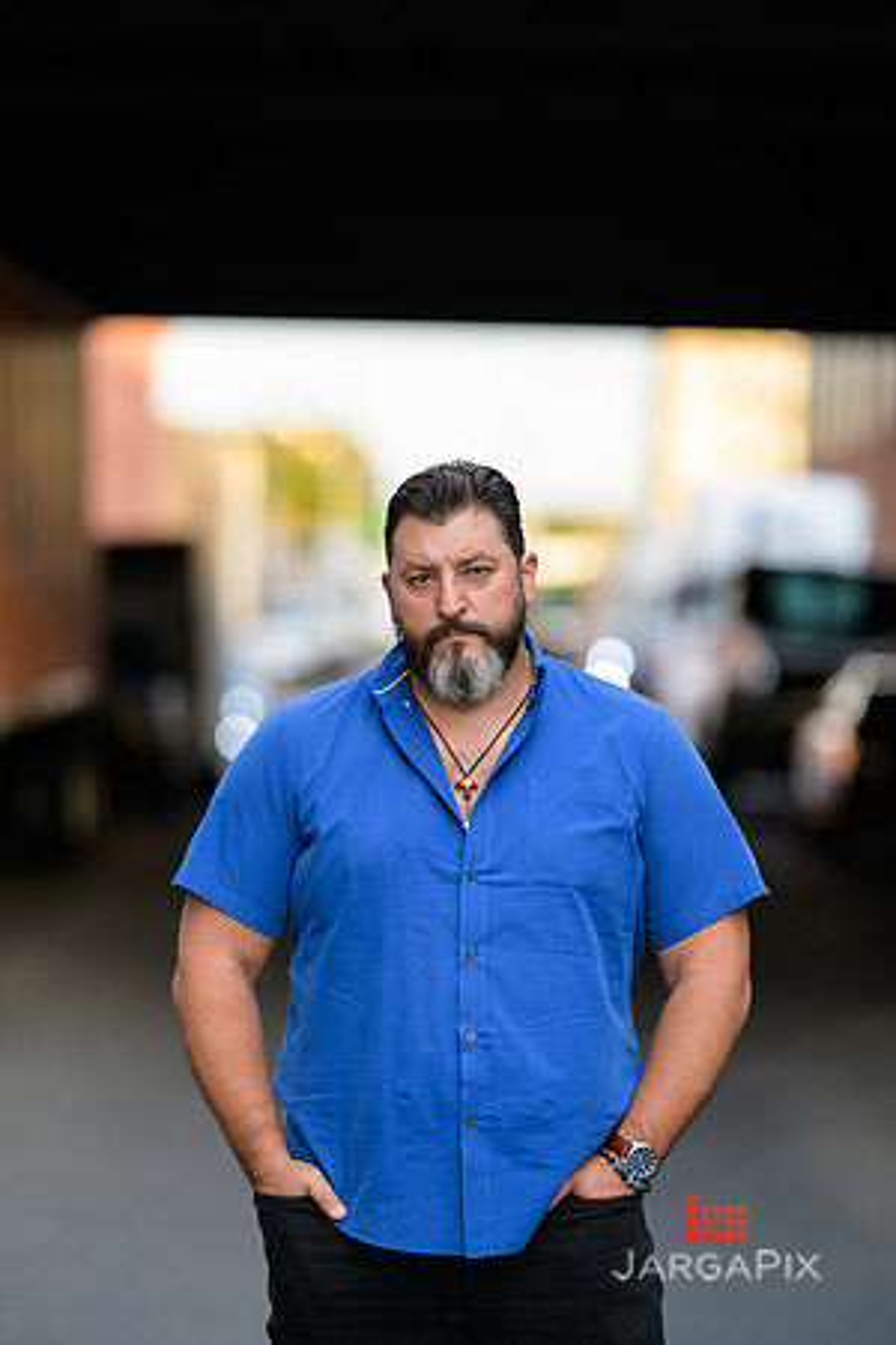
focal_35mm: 135
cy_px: 672
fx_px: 5040
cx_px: 448
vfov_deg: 15.2
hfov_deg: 10.2
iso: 200
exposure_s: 1/320
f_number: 2
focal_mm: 135
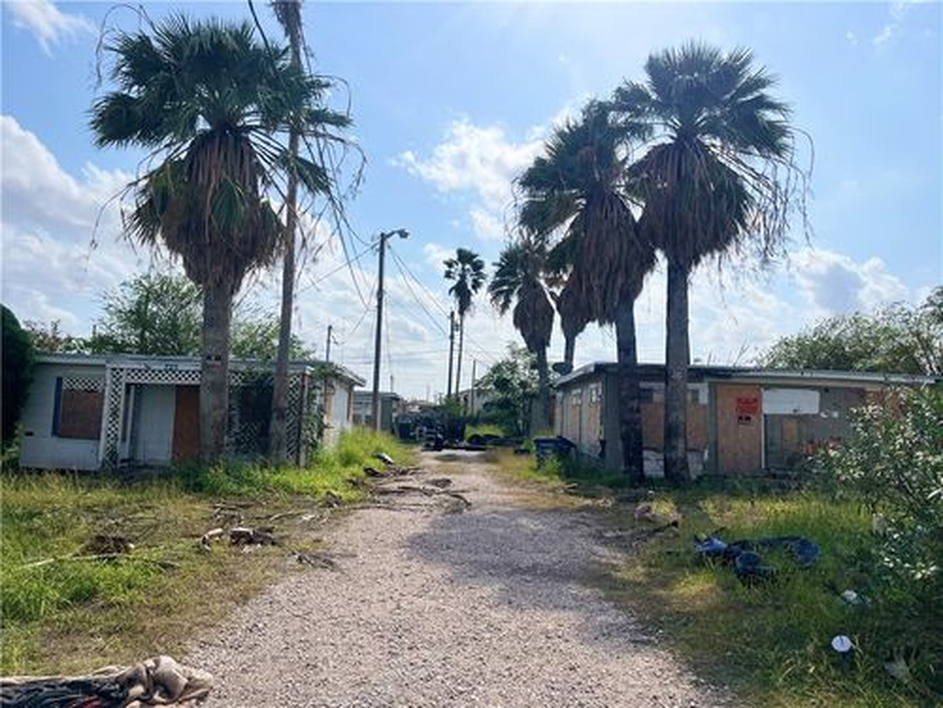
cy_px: 354
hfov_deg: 67.3
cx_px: 472
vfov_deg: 53.1
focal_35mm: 26
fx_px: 708
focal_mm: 5.1
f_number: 1.6
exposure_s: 1/11905
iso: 50
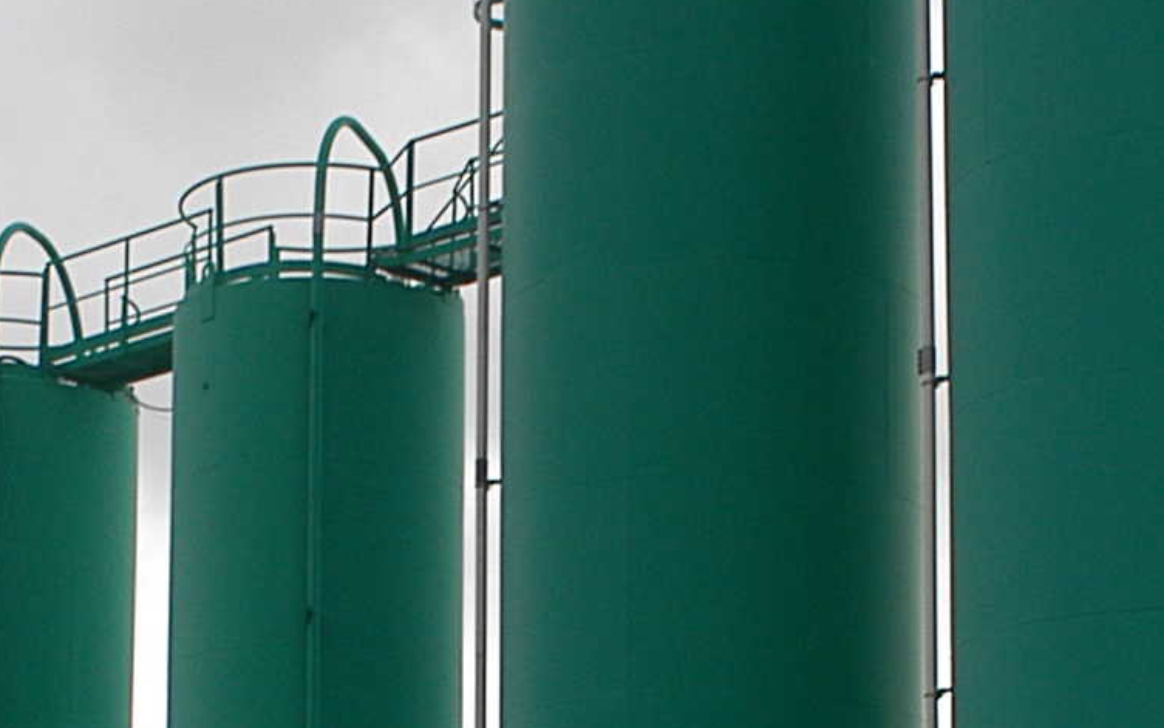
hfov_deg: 17.1
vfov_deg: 10.5
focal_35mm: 122
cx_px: 685
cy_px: 921
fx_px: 3871
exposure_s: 1/180
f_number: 7.1
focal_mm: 20
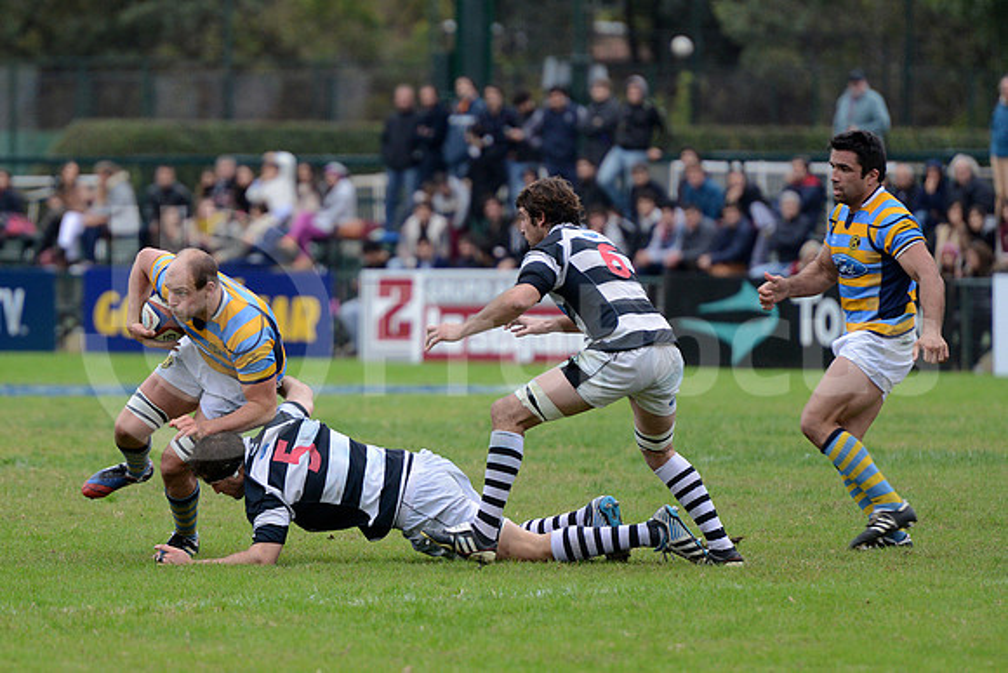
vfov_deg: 5.1
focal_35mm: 270
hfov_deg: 7.6
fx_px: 7561
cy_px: 336
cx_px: 504
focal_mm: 270
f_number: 4
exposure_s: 1/500
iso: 2000
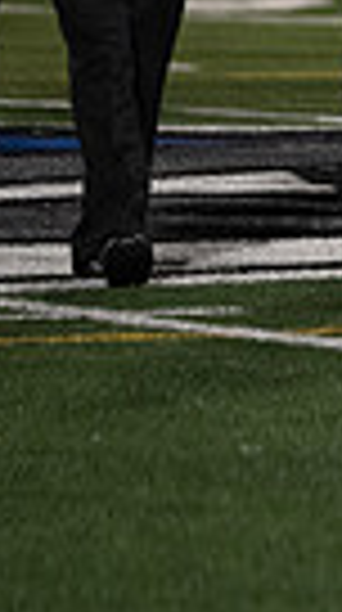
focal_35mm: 895
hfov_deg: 1.3
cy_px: -160
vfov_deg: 2.4
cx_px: 1098
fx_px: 14501
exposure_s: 1/1250
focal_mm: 200
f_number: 2.8
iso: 5000
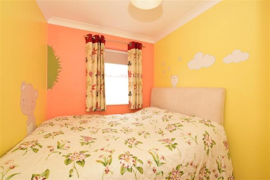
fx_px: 112
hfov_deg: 100.4
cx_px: 135
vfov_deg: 77.3
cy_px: 90
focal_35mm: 15
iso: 500
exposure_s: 1/30
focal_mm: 10
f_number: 13
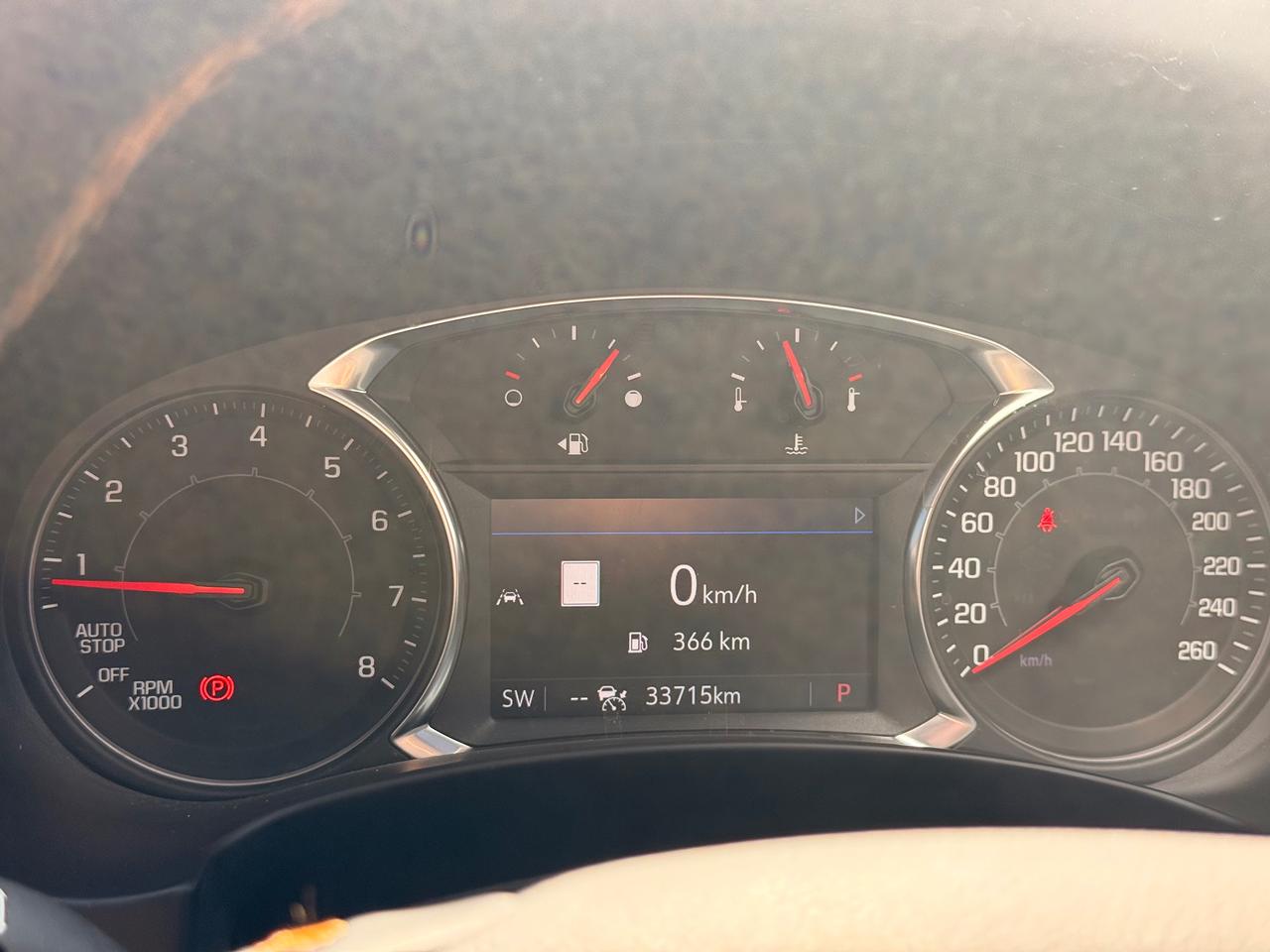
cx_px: 635
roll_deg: -2.2
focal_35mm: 48
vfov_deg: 30.3
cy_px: 476
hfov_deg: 39.7
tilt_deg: -14.6
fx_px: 1761
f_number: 1.78
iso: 80
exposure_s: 1/300
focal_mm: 6.76
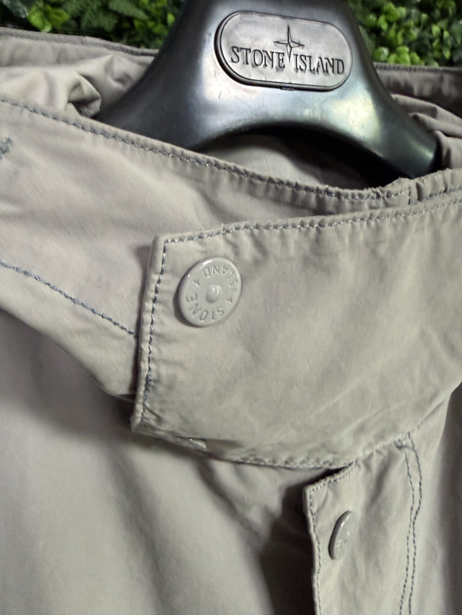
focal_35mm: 24
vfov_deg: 71.6
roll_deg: +4.6
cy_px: 308
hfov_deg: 56.8
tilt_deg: +0.5
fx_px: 427
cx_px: 231
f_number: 2.2
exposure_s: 1/60
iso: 640
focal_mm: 2.22
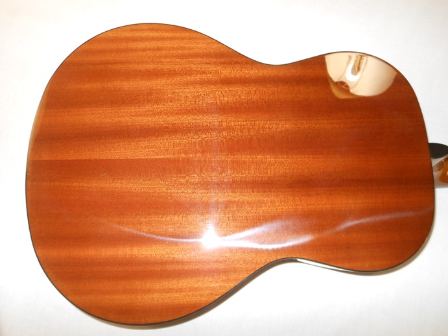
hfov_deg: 69.4
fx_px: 323
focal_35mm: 25
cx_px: 224
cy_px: 168
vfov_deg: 54.9
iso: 200
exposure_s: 1/25
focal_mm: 4.5
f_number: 3.2
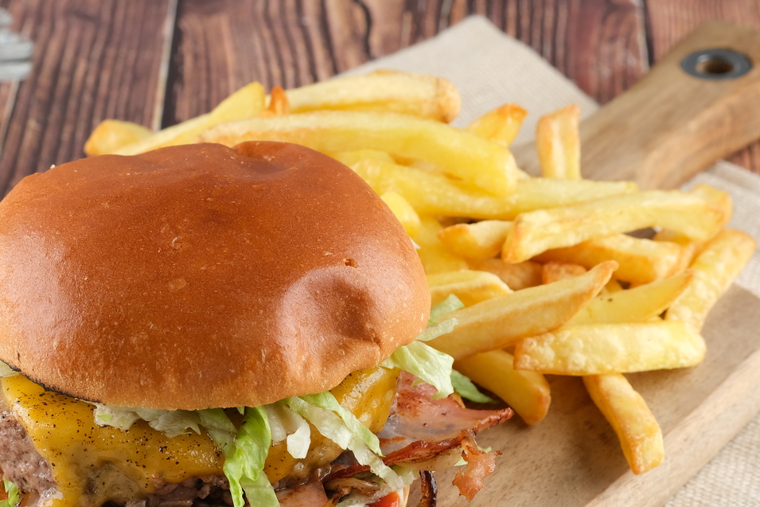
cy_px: 388
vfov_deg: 9.3
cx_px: 211
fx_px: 3104
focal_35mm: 147
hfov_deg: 13.9
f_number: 9
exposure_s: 1/30
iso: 160
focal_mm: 60
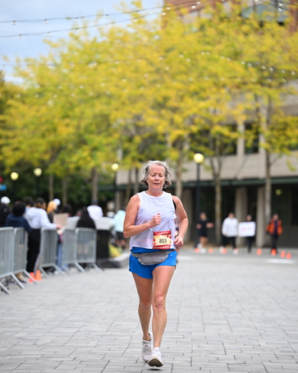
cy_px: 210
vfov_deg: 13.0
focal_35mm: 148
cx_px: 149
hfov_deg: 10.4
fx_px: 1632
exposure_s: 1/2500
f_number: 2.8
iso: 640
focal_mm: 130
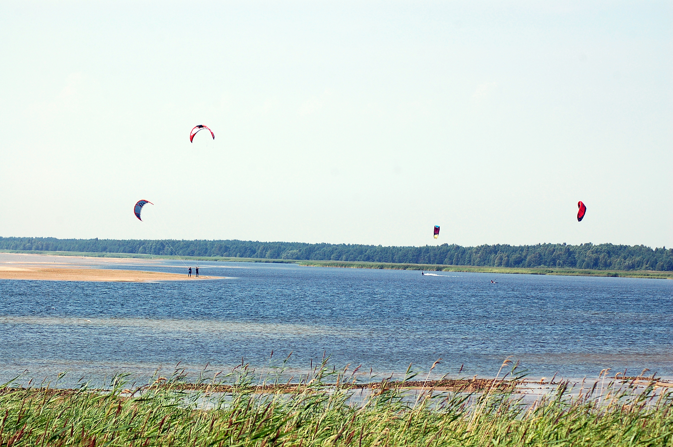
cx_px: 336
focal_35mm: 128
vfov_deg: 10.7
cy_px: 224
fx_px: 2381
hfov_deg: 16.1
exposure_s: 1/640
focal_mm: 85
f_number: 6.3
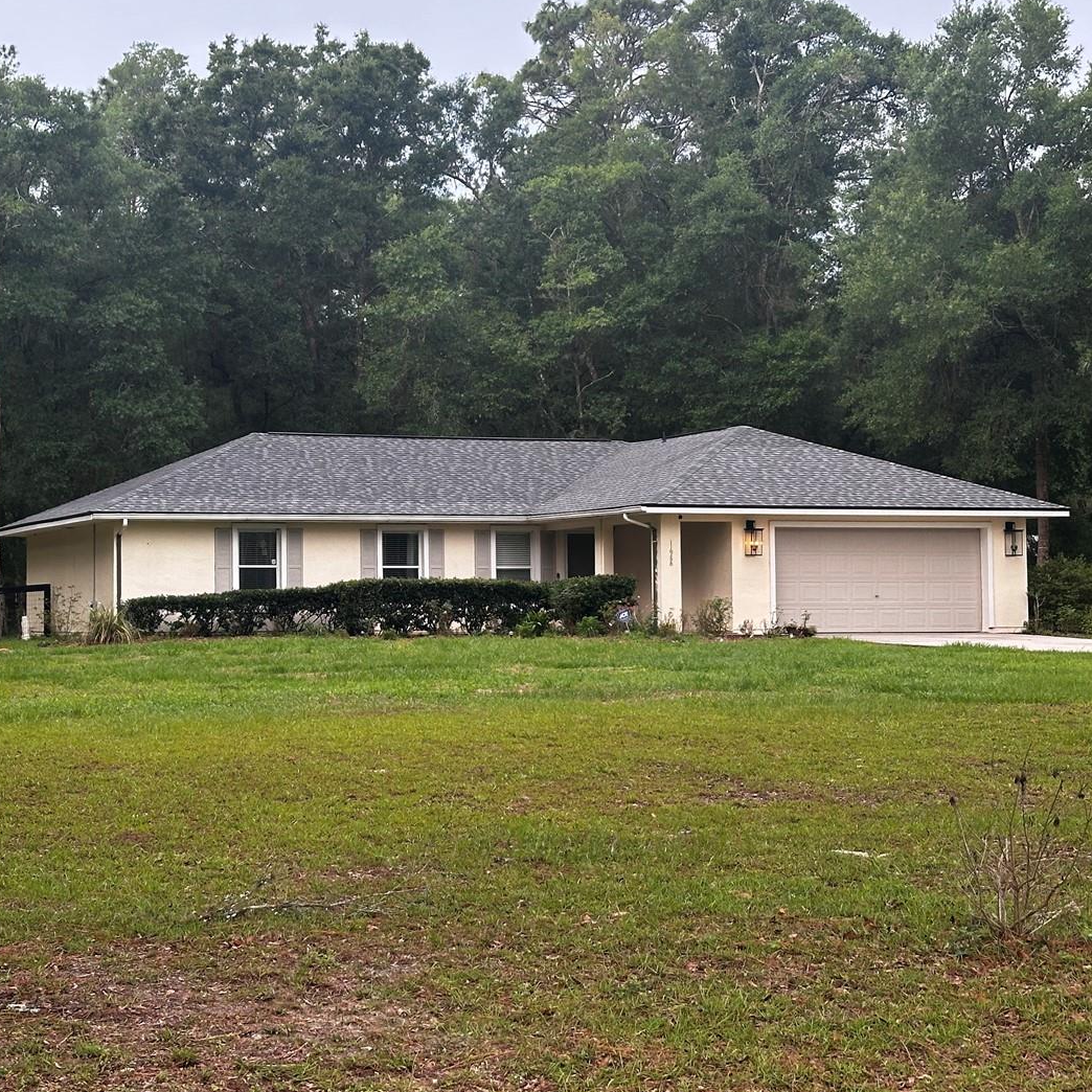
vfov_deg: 26.5
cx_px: 390
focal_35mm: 65
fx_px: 2320
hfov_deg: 26.4
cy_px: 480
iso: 64
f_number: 1.78
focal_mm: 6.86
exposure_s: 1/317
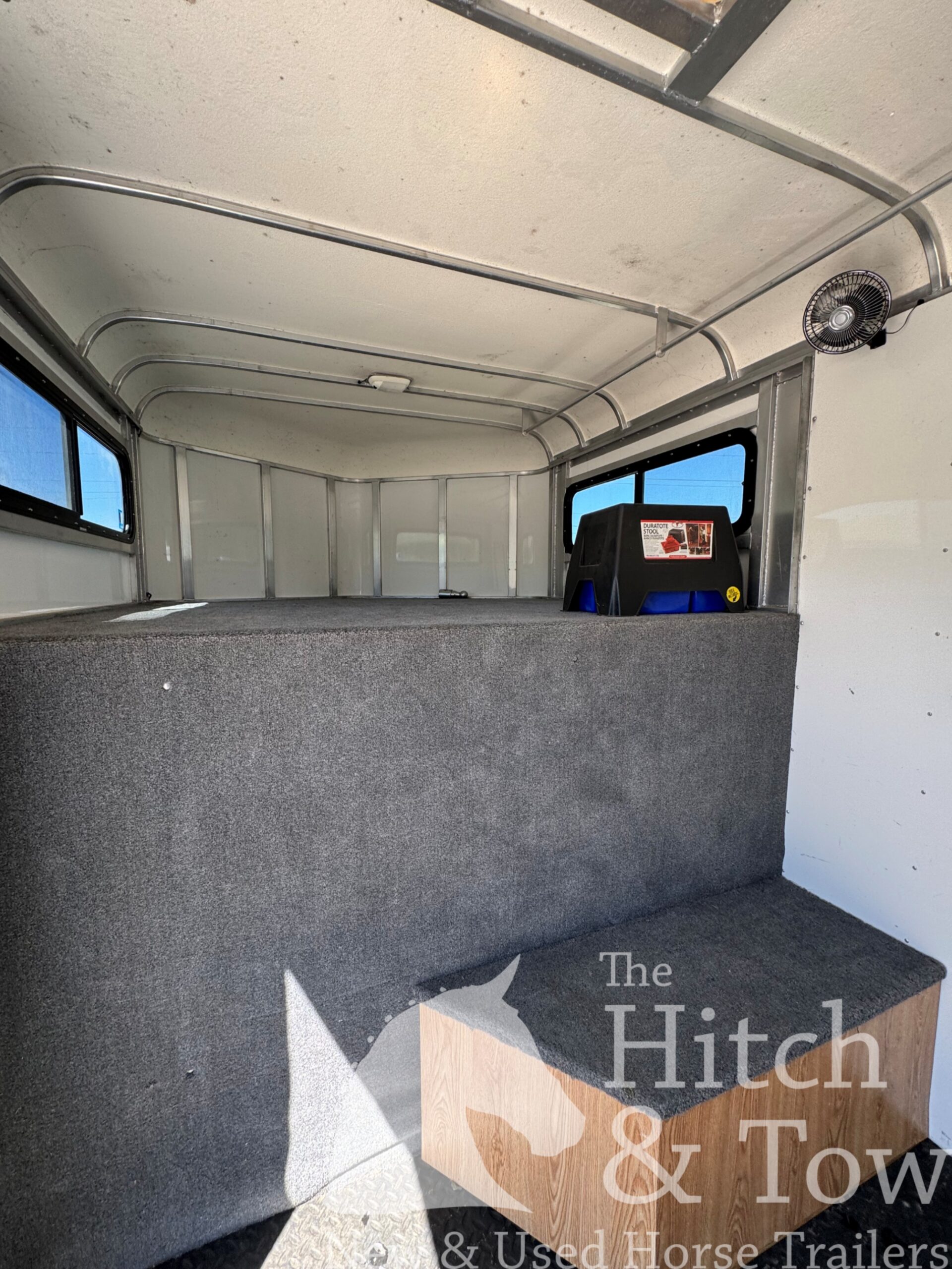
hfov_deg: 85.7
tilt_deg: -5.1
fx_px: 513
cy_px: 634
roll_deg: +1.1
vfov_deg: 102.1
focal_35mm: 14
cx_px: 476
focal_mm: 2.22
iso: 80
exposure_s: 1/99
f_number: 2.2
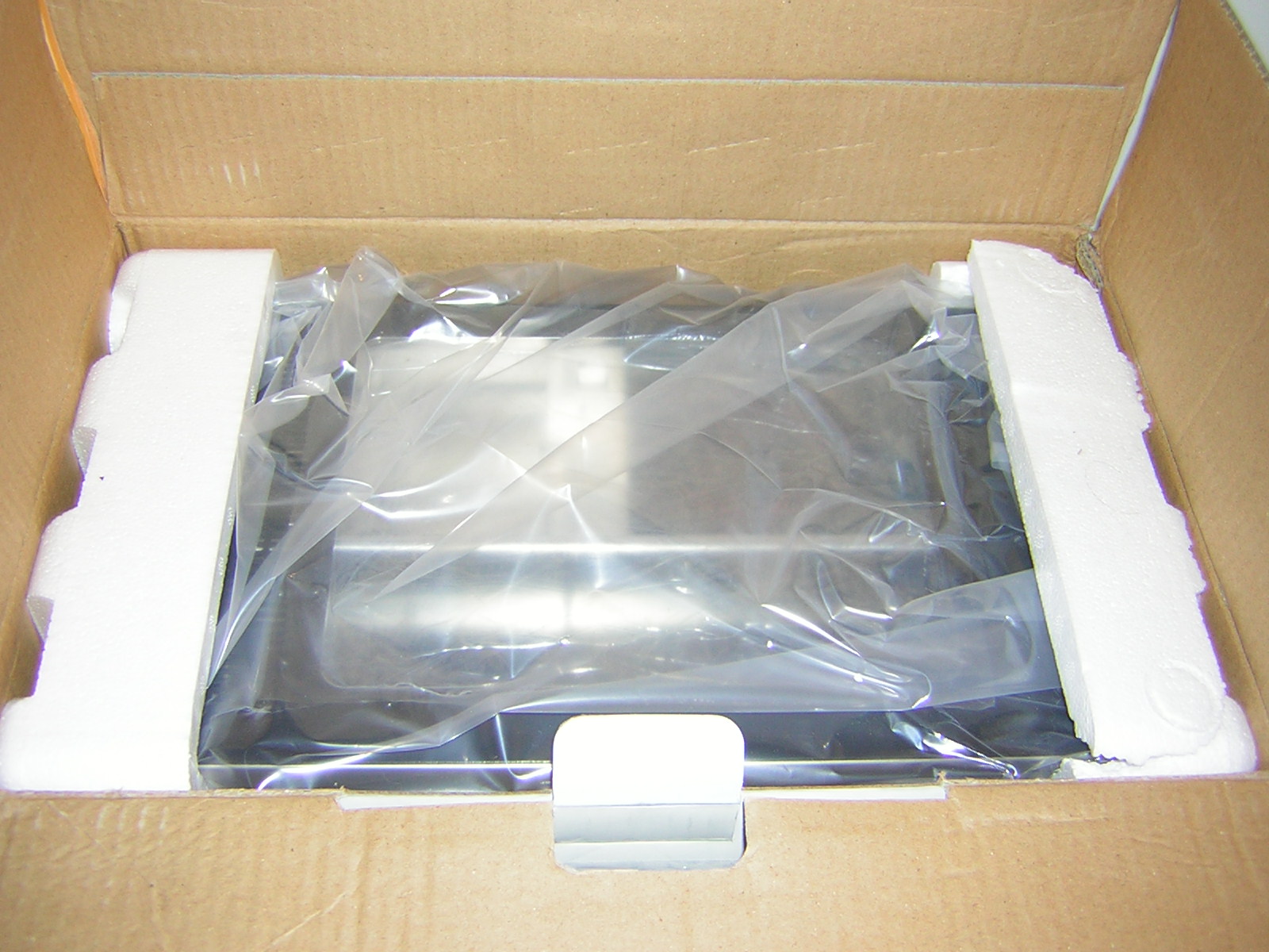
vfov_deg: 39.7
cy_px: 476
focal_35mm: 36
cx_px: 634
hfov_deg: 51.4
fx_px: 1320
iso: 50
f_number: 2.6
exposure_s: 1/60.1
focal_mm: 4.7
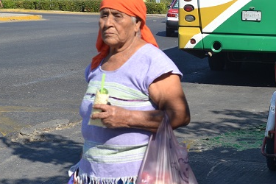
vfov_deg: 14.2
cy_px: 31
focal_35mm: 96
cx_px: 202
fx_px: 736
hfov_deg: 21.1
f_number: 7.1
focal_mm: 30
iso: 100
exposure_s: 1/200
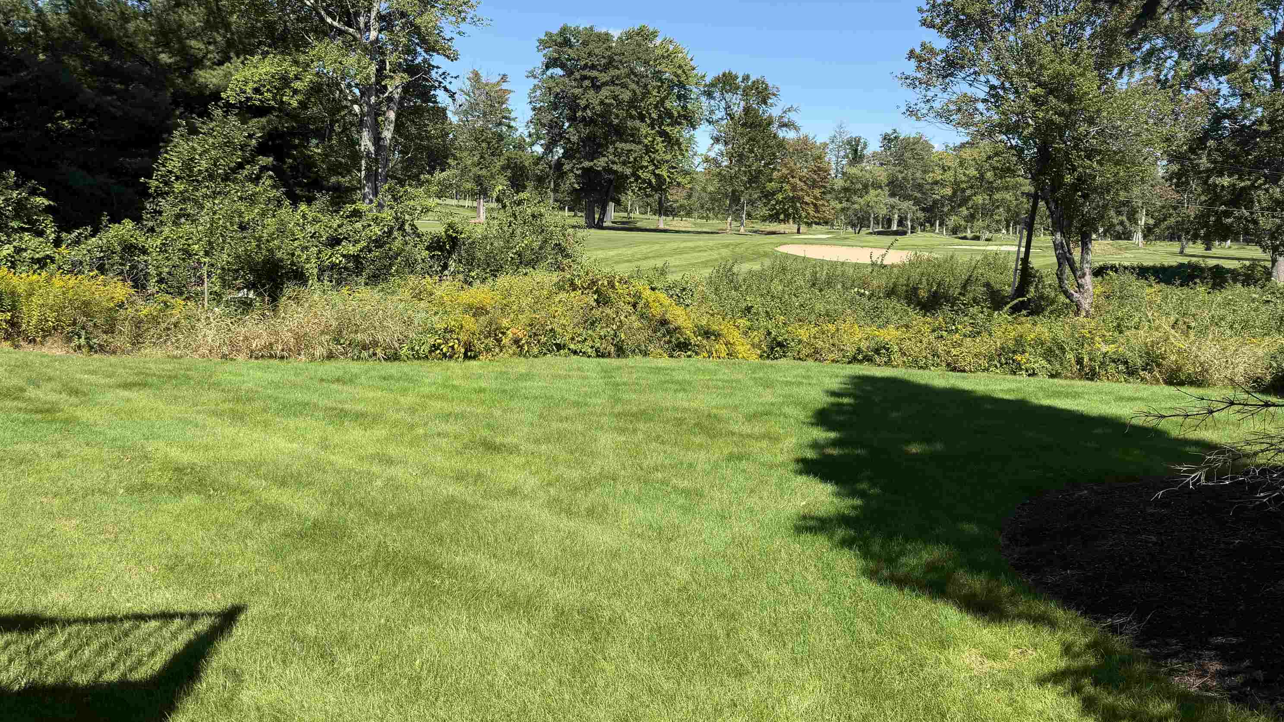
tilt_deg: -4.0
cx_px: 628
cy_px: 268
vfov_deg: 42.5
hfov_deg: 69.9
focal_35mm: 27
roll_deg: -2.3
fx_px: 919
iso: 80
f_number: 1.78
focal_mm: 6.76
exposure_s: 1/3021
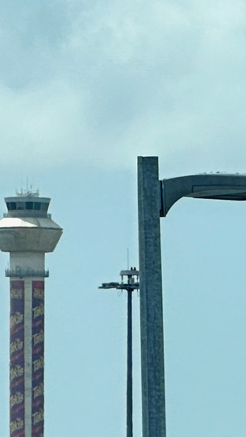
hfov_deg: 2.8
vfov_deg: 5.0
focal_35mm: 431
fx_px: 5003
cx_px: 663
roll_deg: +0.1
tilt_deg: -0.5
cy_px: 488
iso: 32
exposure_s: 1/513
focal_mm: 9
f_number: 2.8
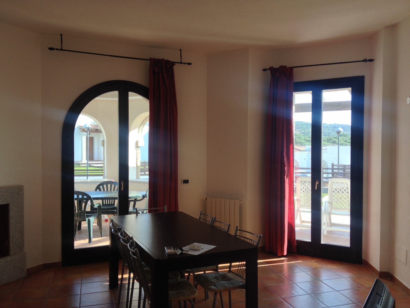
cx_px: 205
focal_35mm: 35
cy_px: 154
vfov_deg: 40.7
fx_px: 415
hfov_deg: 52.6
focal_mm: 4.28
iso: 50
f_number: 2.4
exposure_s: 1/124
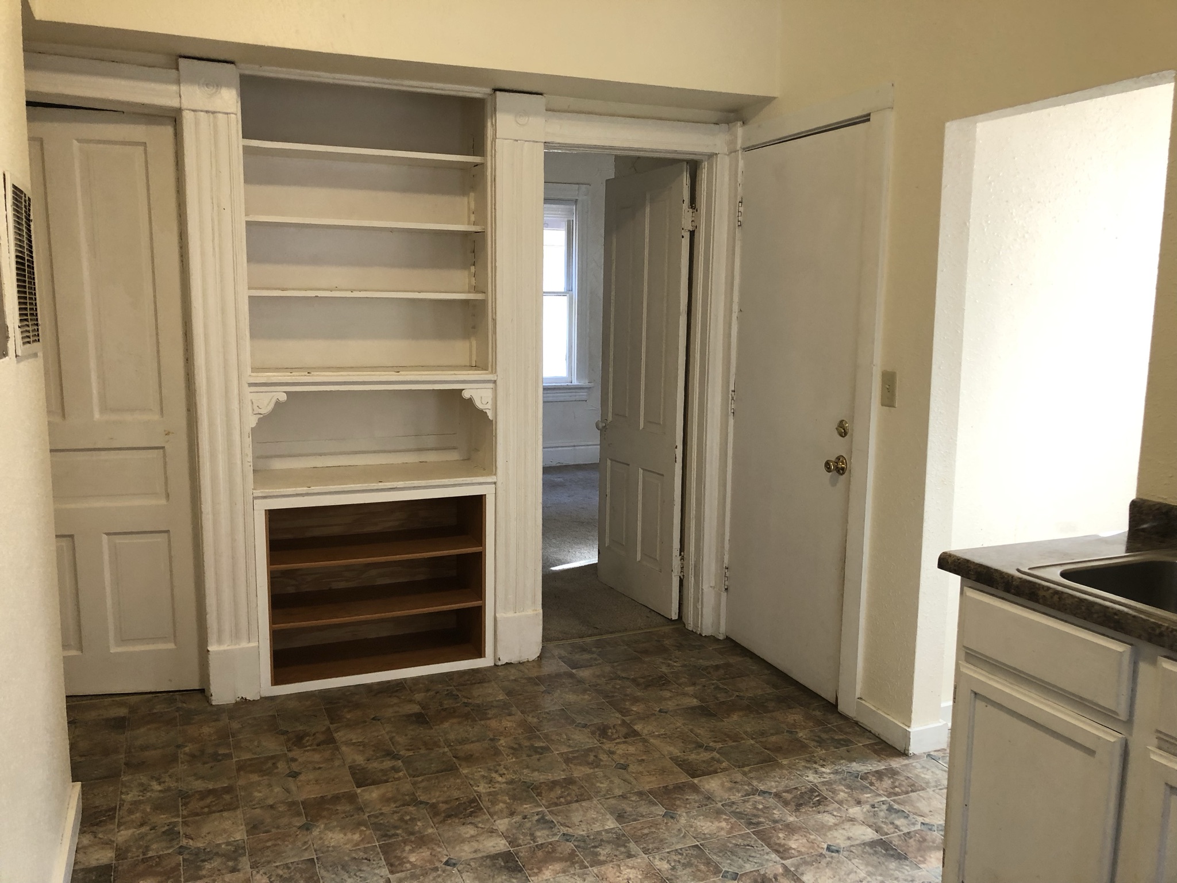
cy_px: 442
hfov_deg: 63.4
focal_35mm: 28
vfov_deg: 49.7
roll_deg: +1.2
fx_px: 952
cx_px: 588
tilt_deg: -7.4
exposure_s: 1/17
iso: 40
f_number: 1.8
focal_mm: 4
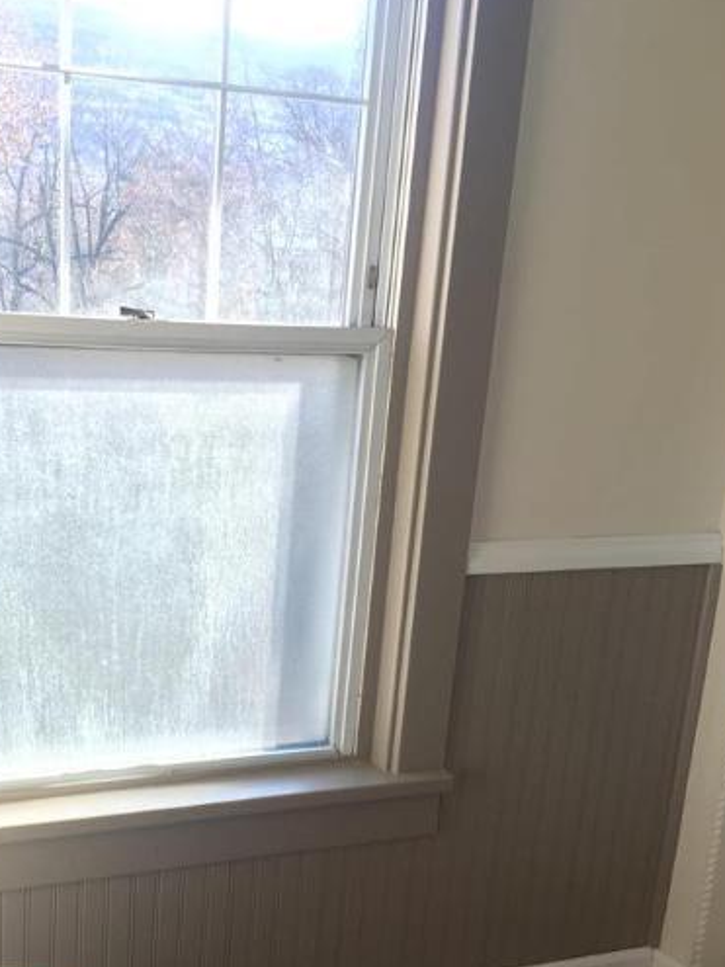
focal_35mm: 45
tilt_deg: -16.0
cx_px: 190
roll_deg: -1.4
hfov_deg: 31.6
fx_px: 1257
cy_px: 705
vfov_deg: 41.1
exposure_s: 1/40
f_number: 2.2
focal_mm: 4.15
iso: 25
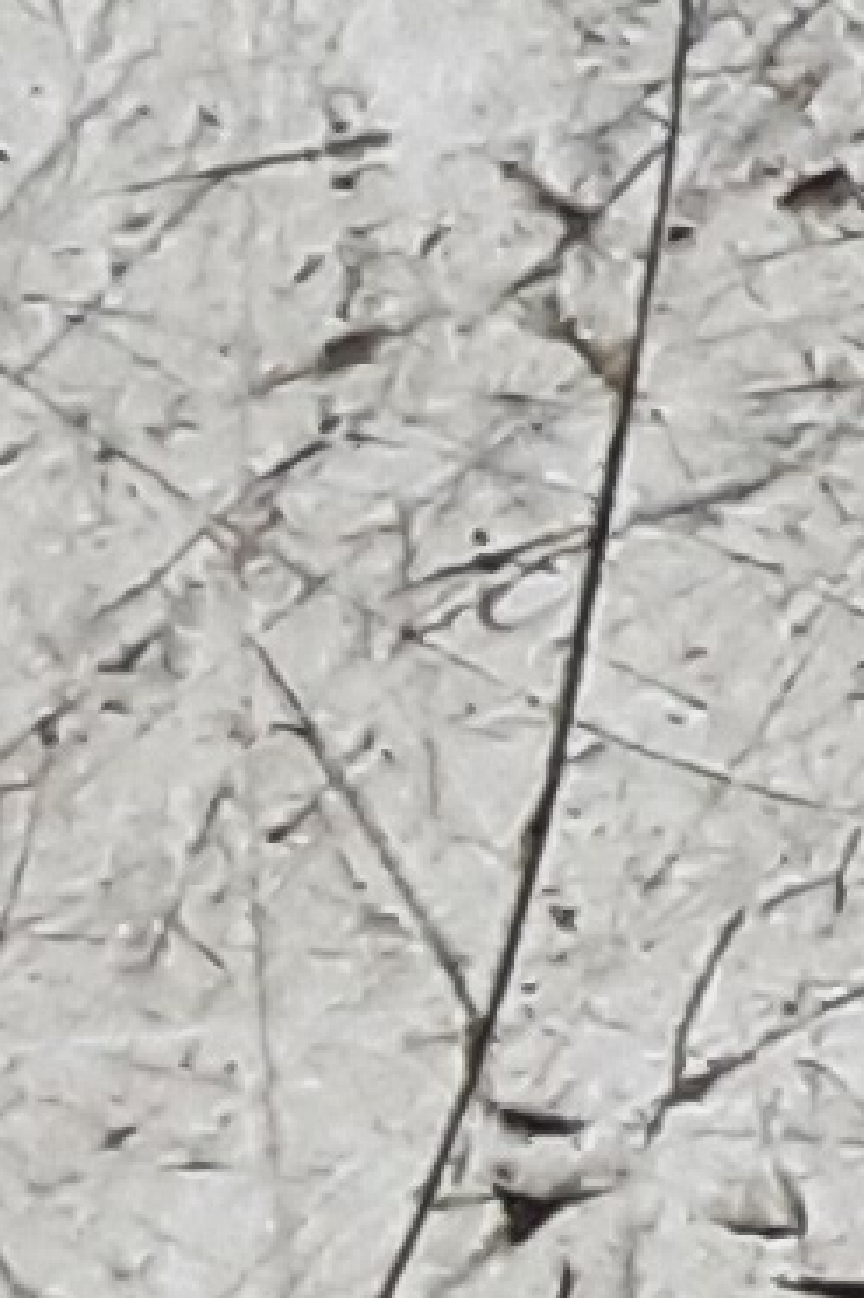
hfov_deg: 4.3
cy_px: 59
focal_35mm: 247
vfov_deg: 8.3
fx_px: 8900
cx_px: 5247
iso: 160
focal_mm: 2.91
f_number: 1.9
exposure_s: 1/50
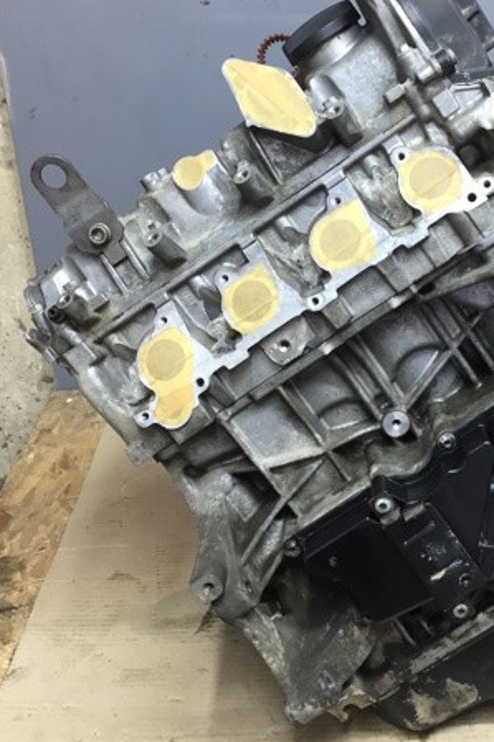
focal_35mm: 43
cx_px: 383
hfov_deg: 30.5
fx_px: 886
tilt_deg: -29.0
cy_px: 347
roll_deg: -2.0
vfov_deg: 45.4
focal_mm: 4.15
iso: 100
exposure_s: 1/33
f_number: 2.2
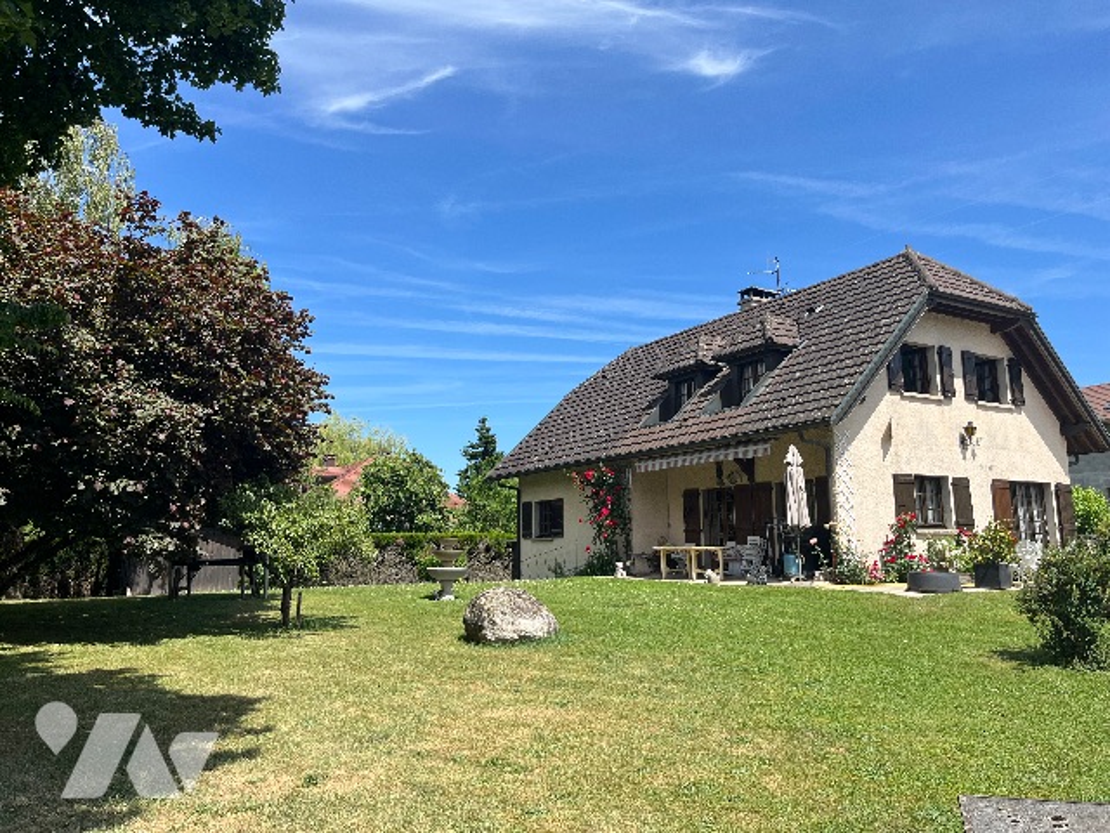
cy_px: 416
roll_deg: +0.3
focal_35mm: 26
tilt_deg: +9.9
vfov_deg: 53.1
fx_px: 834
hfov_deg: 67.3
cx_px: 555
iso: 50
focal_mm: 5.1
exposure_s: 1/2571
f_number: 1.6
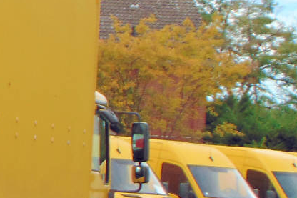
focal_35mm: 168
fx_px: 1385
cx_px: -266
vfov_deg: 8.2
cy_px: 112
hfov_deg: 11.2
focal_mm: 7.6
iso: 80
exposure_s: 1/320
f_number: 3.3
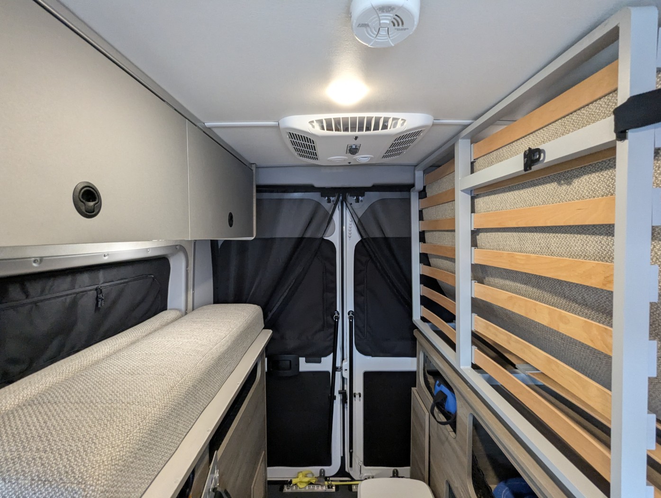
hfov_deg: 94.4
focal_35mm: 16
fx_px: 306
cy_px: 249
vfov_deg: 78.2
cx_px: 330
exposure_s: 1/47
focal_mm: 2.35
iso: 327
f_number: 2.2
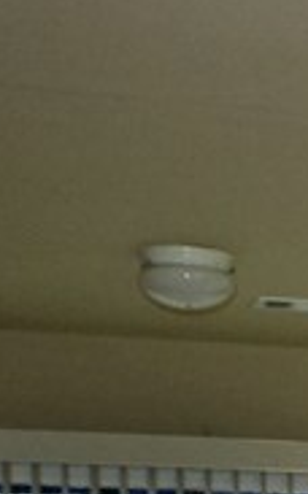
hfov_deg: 6.2
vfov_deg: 10.7
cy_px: 914
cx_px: 1125
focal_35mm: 182
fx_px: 2450
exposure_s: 1/60
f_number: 3.5
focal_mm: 20
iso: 400
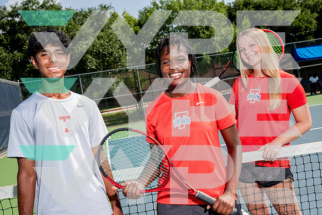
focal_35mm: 42
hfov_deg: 46.4
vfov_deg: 31.9
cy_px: 108
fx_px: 376
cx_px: 161
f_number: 8
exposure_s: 1/250
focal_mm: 42
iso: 100
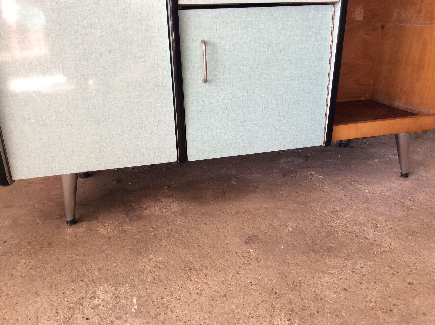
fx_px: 402
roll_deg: +1.0
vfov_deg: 44.1
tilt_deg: -22.2
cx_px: 218
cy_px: 162
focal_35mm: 32
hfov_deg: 56.9
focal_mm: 3.3
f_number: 2.4
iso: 100
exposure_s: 1/25
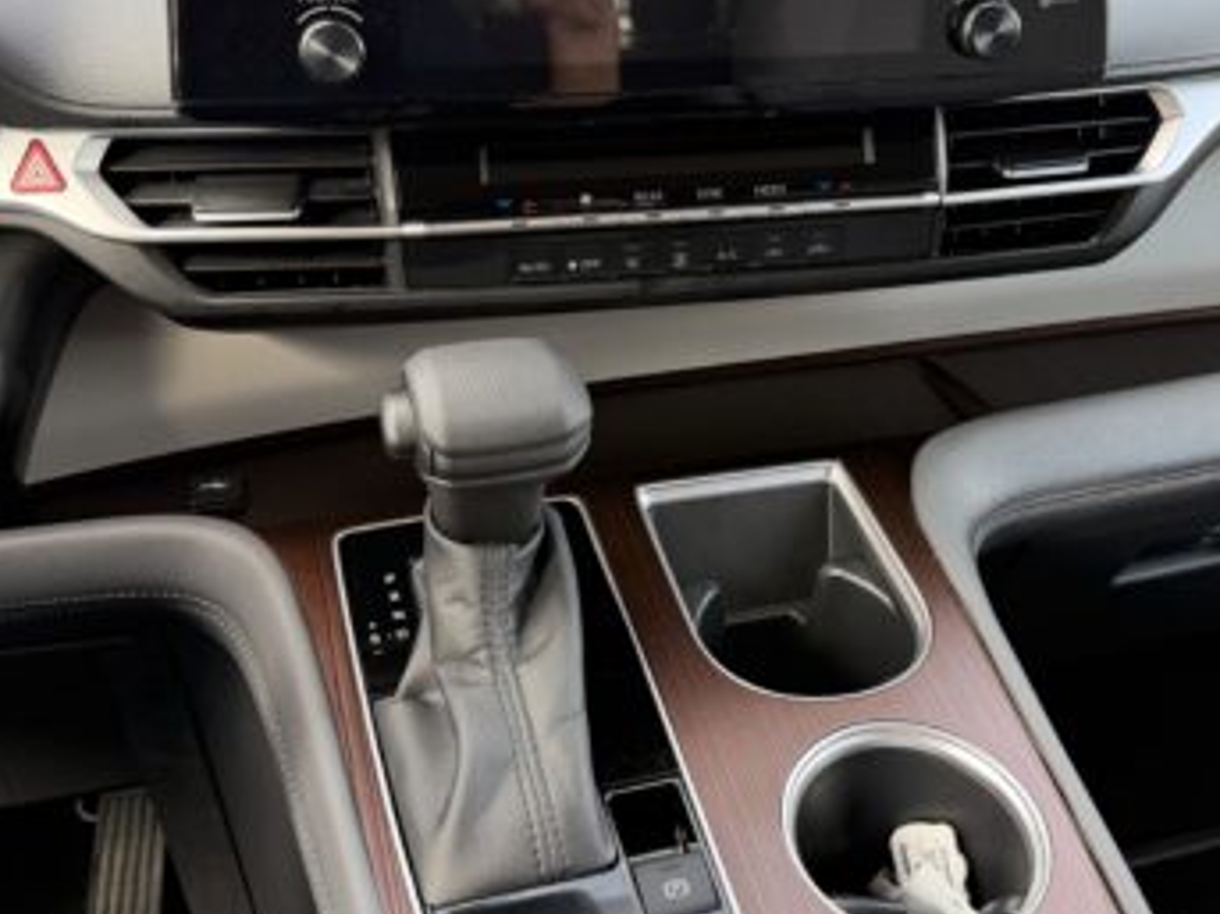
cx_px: 722
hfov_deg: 44.6
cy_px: 402
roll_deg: -0.6
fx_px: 1480
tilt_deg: -27.7
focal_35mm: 42
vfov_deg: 34.3
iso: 160
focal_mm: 6.76
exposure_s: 1/220
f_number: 1.78
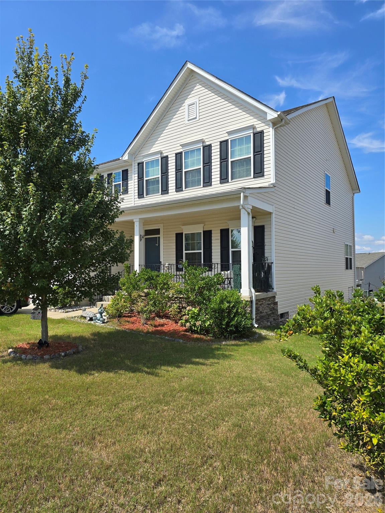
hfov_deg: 58.9
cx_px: 192
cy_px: 256
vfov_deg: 73.9
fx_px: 341
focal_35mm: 23
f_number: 1.7
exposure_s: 1/682
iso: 12
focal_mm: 6.3
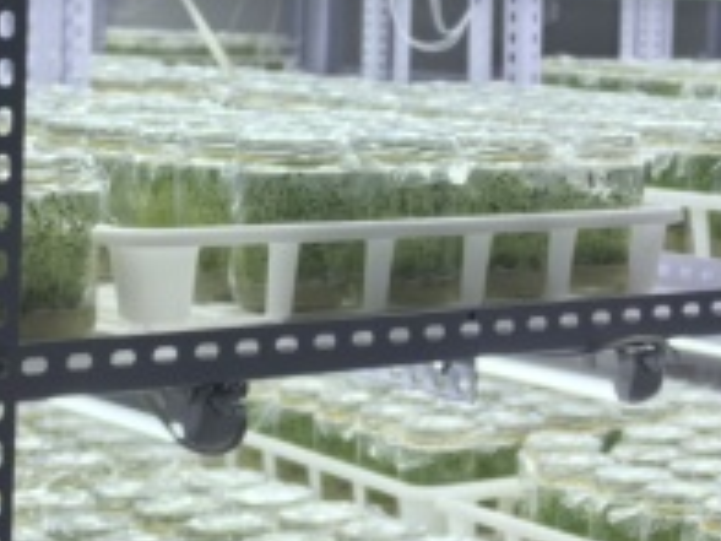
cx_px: 813
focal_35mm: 110
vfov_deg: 13.4
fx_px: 2291
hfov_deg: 17.2
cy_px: 103
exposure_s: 1/877
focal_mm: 5.75
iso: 50
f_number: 2
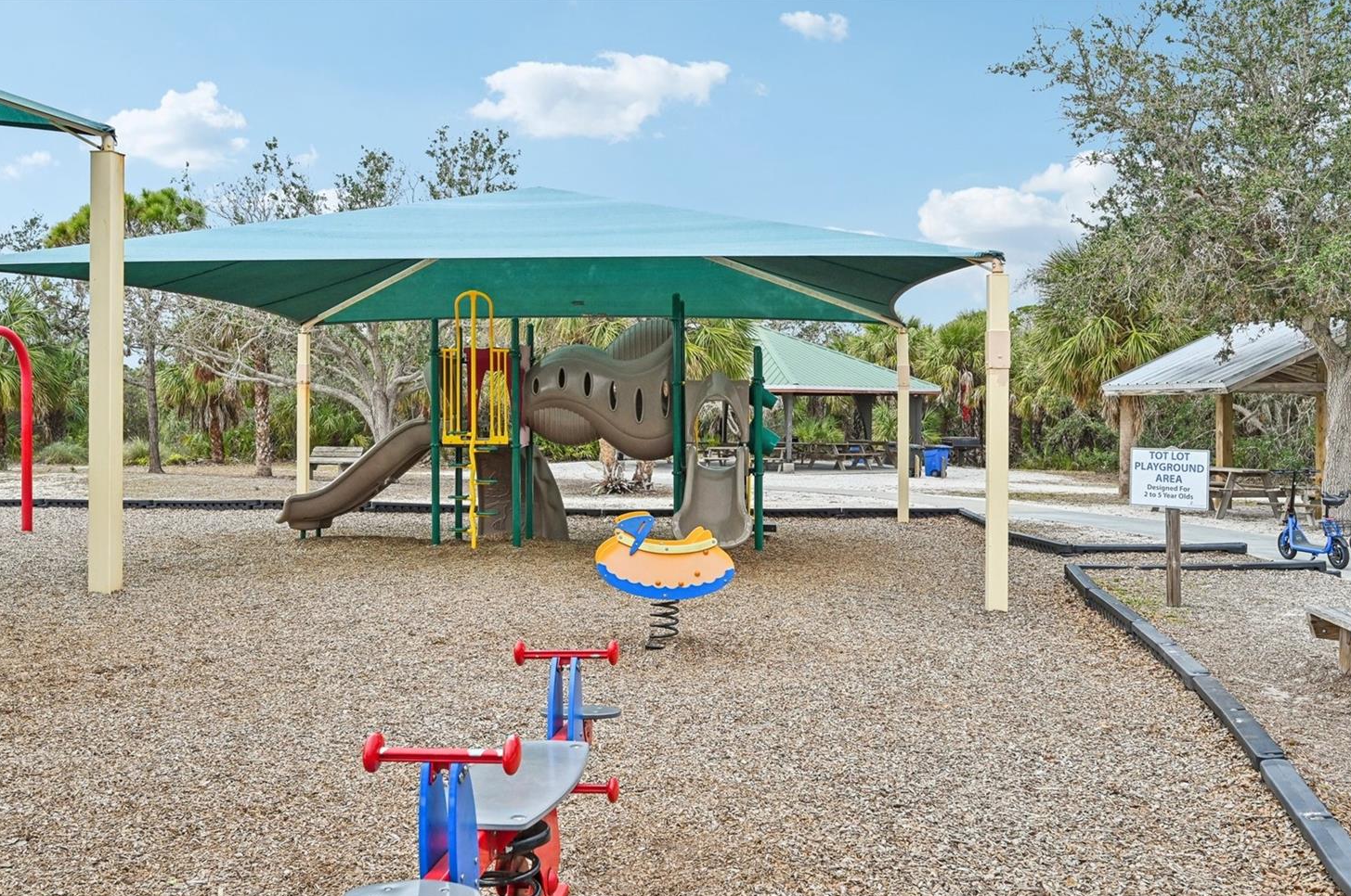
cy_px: 488
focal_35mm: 33
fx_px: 1237
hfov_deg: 57.2
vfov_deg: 39.8
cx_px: 636
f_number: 8
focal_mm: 30
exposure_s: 1/320
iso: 400
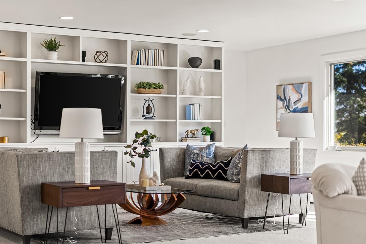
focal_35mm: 60
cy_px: 134
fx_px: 610
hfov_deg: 33.4
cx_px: 158
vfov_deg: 22.6
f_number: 1.8
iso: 400
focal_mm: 50
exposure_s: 1/200
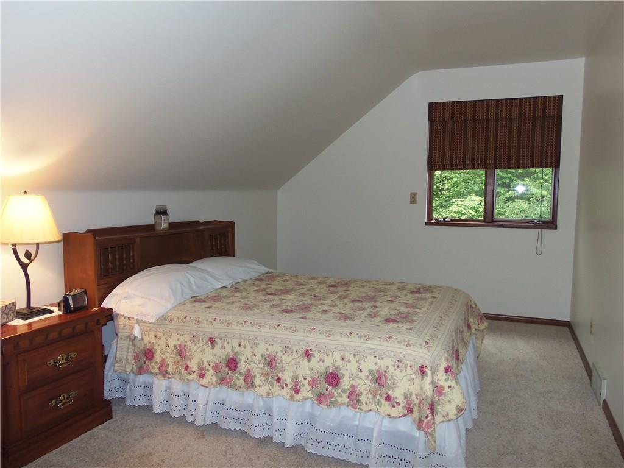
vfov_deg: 53.1
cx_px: 312
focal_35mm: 26
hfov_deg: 67.3
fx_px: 469
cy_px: 234
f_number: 3.2
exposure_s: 1/40
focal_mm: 4.7
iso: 100
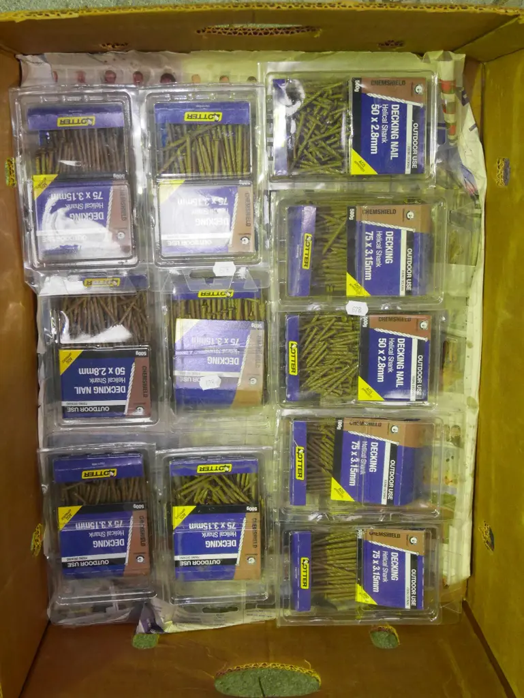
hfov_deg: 32.9
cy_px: 349
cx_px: 262
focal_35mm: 44
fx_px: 887
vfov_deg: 42.9
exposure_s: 1/60
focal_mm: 22
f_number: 4.9
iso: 3200
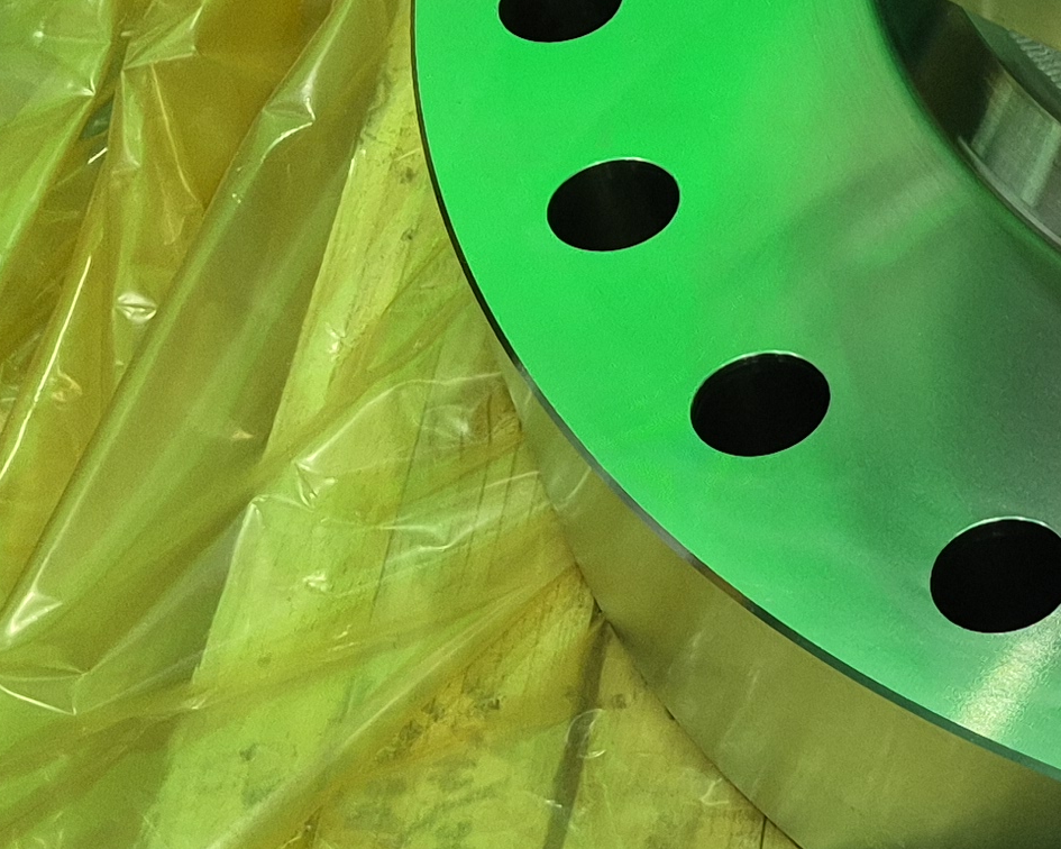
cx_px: 1583
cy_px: 211
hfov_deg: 18.0
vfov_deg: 16.1
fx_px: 2983
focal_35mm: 95
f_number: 1.8
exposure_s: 1/120
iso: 160
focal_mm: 5.4
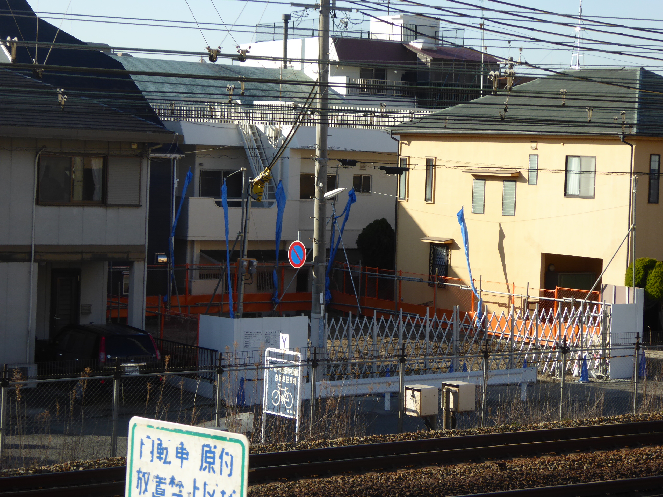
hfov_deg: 20.0
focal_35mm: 98
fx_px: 1877
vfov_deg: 15.1
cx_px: 332
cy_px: 248
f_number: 4.9
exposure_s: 1/320
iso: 100
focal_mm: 16.1
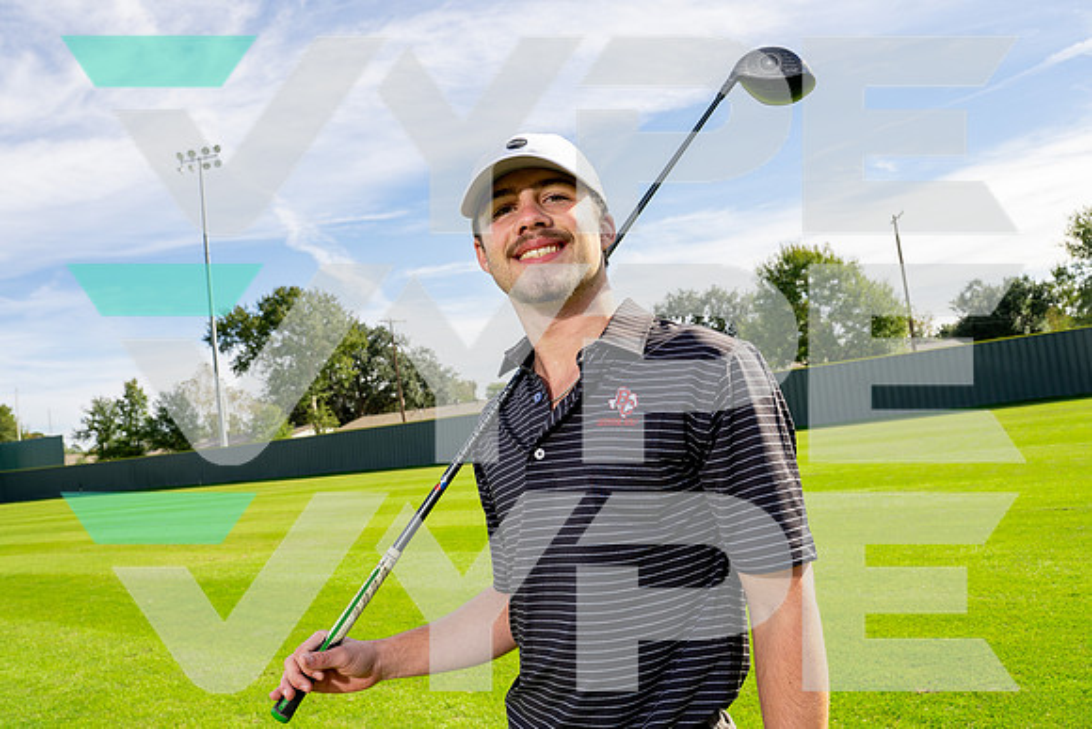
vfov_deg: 47.2
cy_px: 364
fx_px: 834
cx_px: 546
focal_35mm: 27
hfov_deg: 66.4
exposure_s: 1/250
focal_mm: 24
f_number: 7.1
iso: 100
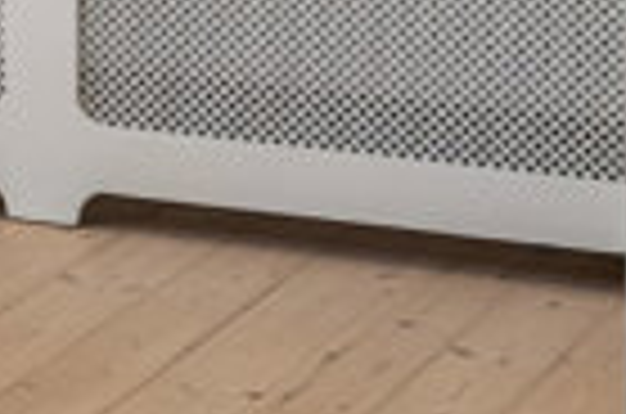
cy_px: -542
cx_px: -1013
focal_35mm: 231
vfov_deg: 5.7
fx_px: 4008
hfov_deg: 8.1
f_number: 6.3
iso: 400
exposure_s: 1/250
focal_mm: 40
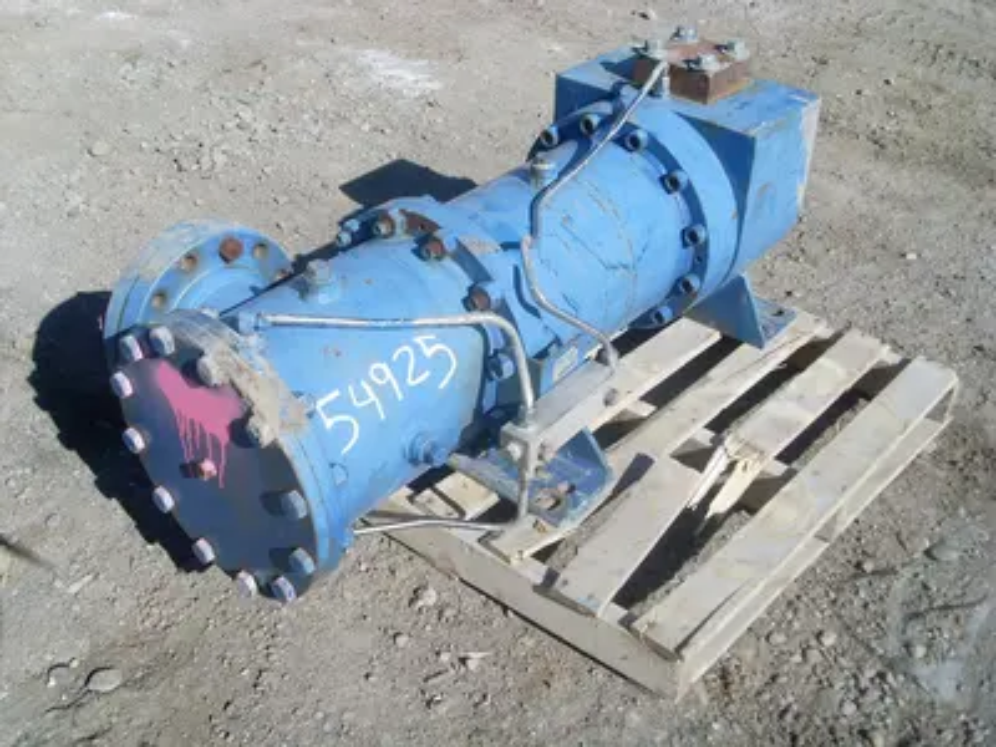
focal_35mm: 38
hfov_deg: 49.0
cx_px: 498
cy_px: 374
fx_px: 1093
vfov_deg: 37.7
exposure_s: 1/350
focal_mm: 6.3
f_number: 7.7
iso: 80
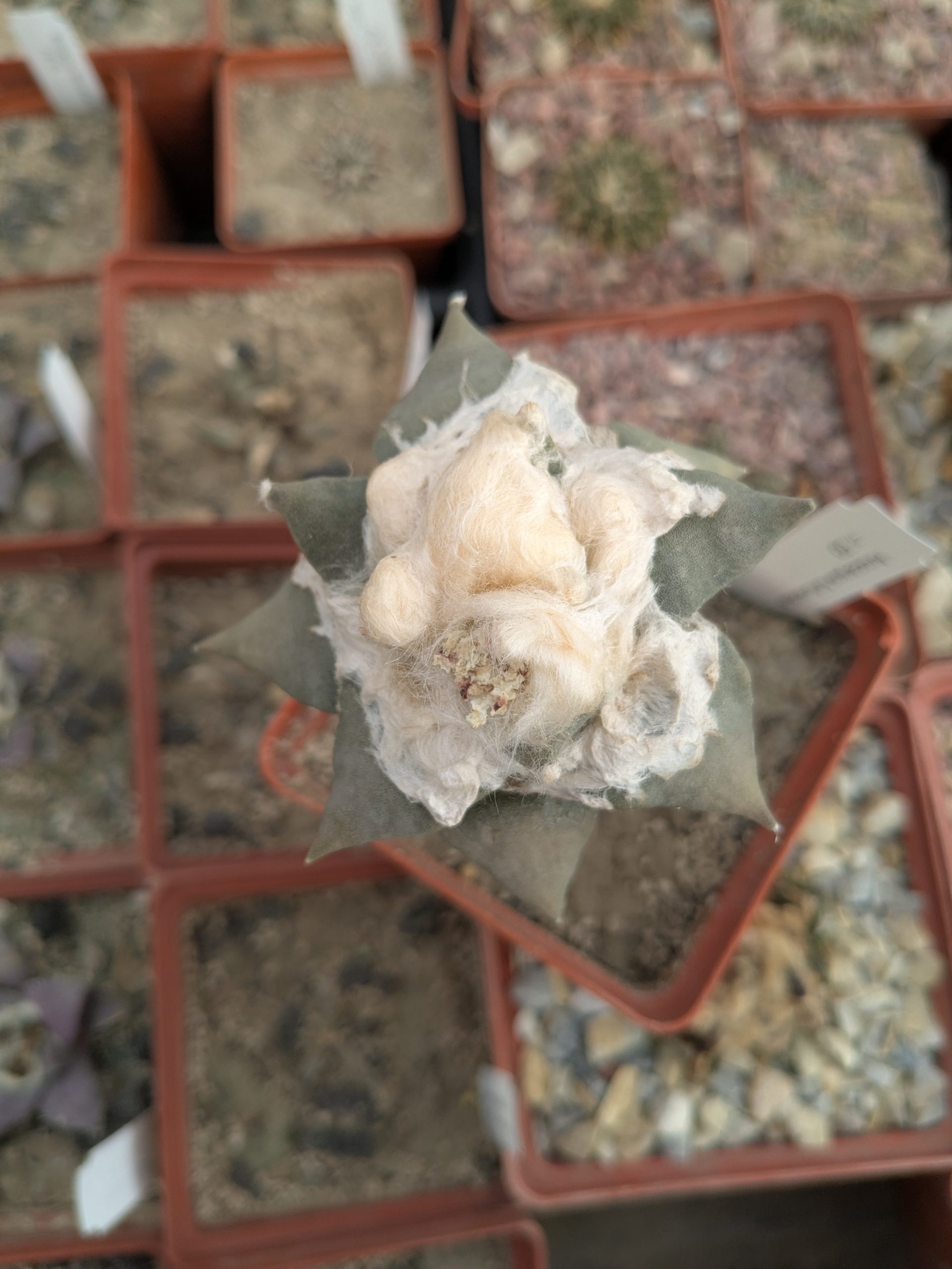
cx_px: 476
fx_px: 990
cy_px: 634
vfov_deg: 65.3
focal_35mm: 27
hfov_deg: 51.4
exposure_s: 1/532
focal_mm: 4.38
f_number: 1.73
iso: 57
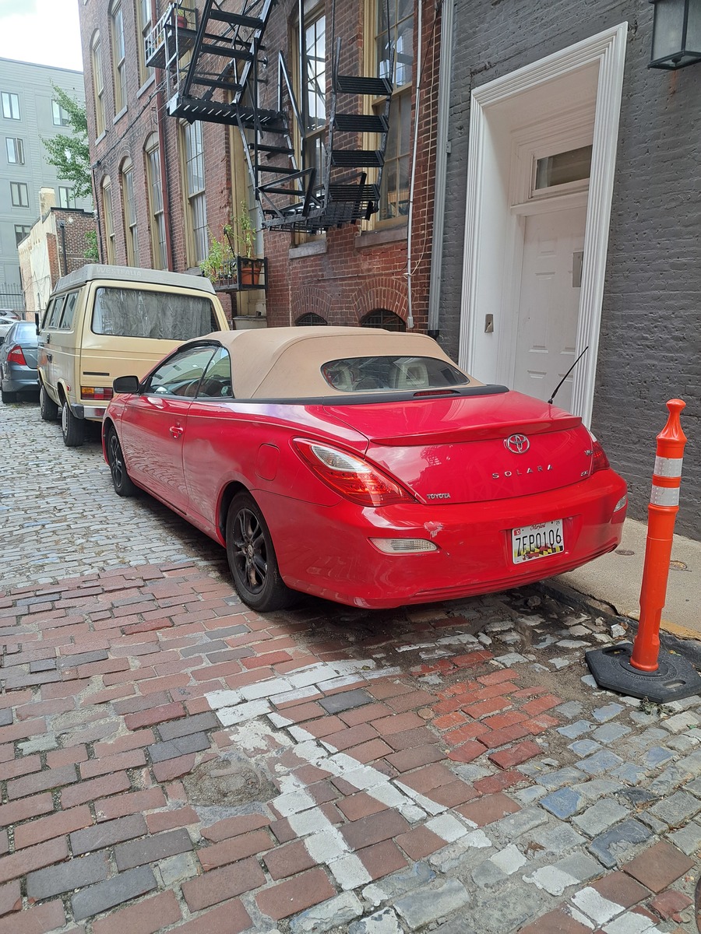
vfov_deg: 71.6
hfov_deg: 56.8
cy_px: 467
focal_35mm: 24
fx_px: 648
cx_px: 350
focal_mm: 5.23
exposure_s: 1/120
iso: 50
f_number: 1.8
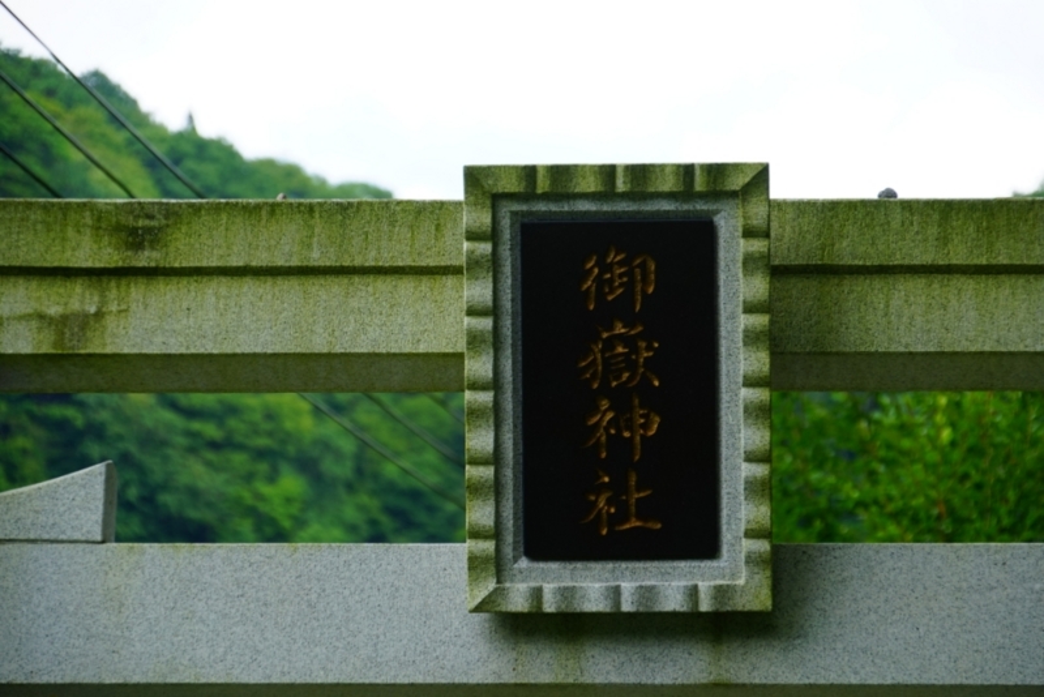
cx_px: 522
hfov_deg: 11.2
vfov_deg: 7.5
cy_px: 348
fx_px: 5338
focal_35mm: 184
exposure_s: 1/200
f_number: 5.6
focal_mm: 123
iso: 160
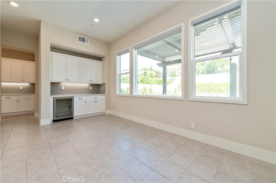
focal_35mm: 14
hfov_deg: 104.3
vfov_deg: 81.1
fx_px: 107
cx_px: 138
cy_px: 92
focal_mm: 14
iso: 200
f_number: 4.5
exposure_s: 1/80
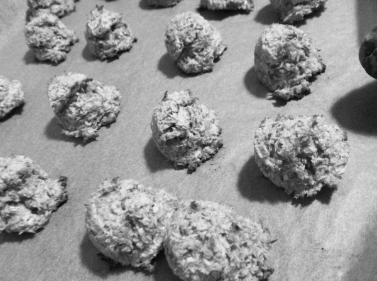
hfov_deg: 52.7
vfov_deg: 40.6
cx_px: 188
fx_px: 381
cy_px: 140
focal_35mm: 35
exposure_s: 1/15
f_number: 2.8
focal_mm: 3.85
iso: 800
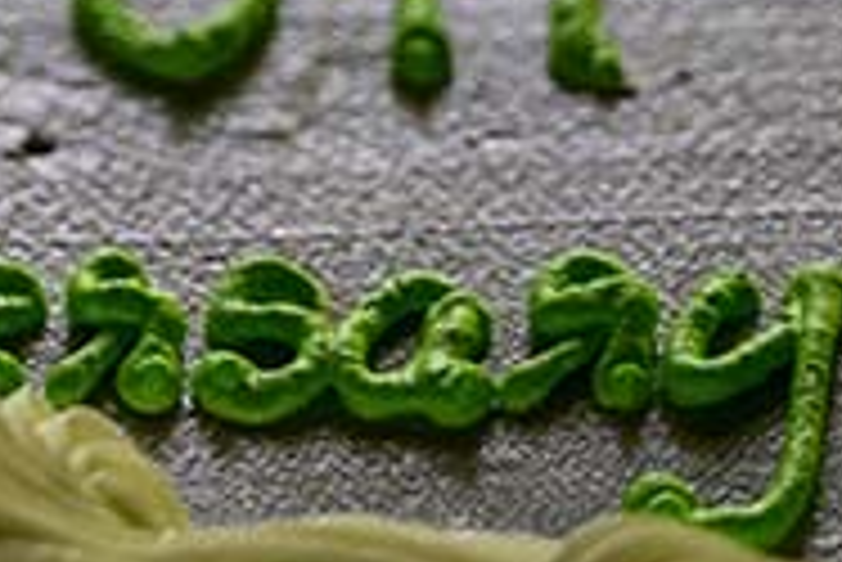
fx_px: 16782
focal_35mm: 717
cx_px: -892
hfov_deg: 2.9
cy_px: -787
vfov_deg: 1.9
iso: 220
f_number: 2.8
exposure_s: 1/320
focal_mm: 140
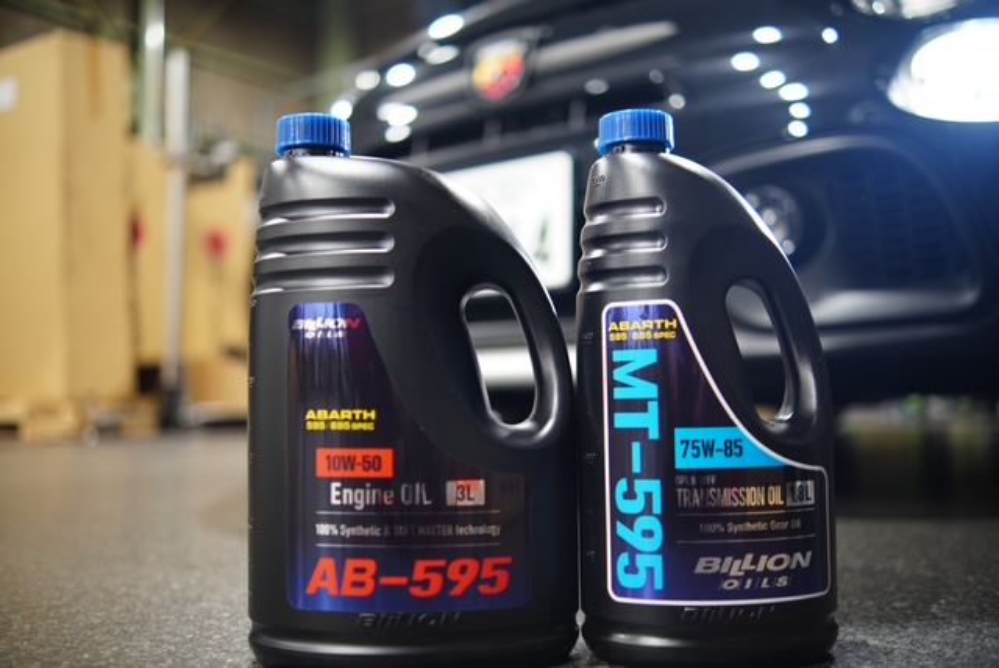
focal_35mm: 34
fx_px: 958
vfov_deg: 38.4
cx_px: 500
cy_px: 334
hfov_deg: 55.1
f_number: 1.4
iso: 160
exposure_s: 1/40
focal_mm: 23
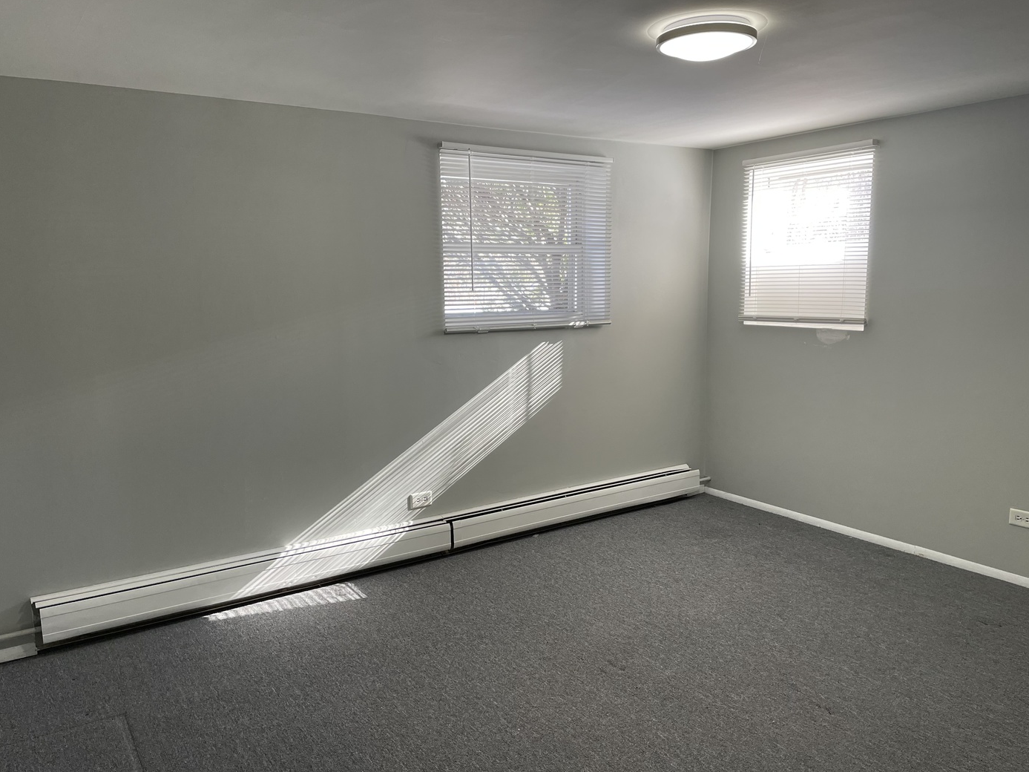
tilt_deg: -8.0
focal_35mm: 27
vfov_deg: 51.3
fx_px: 803
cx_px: 507
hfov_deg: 65.3
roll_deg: +1.0
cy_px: 393
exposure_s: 1/120
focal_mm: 4.2
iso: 100
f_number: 1.6
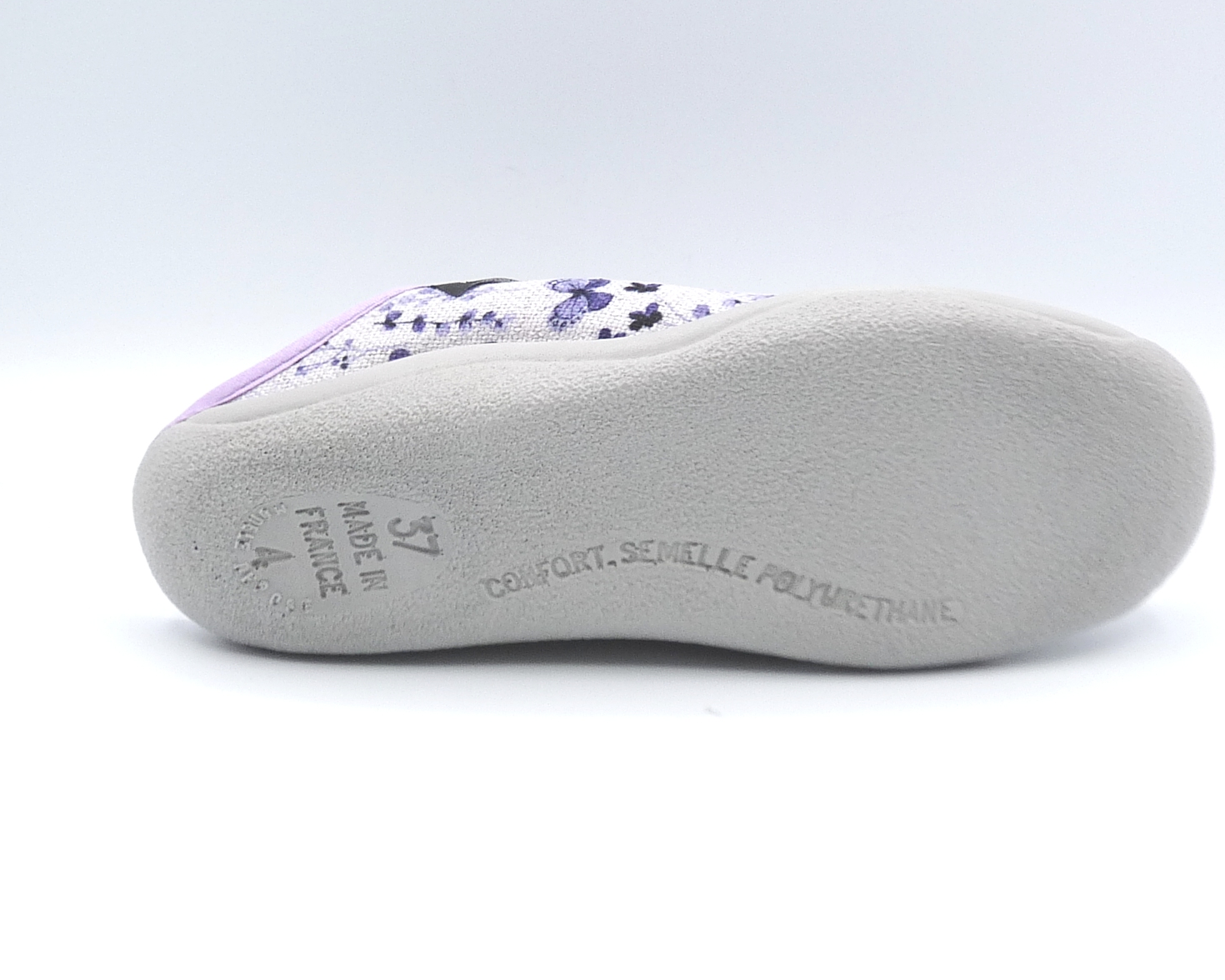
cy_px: 489
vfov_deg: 29.7
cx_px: 643
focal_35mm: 51
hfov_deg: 36.6
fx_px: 1849
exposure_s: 1/250
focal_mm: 4.8
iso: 100
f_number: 4
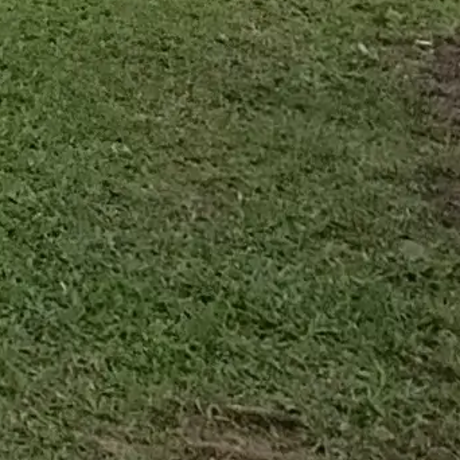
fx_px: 2030
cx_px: -1057
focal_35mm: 135
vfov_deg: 9.6
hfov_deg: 9.3
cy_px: -978
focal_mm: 1.65
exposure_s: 1/487
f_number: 2.2
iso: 50
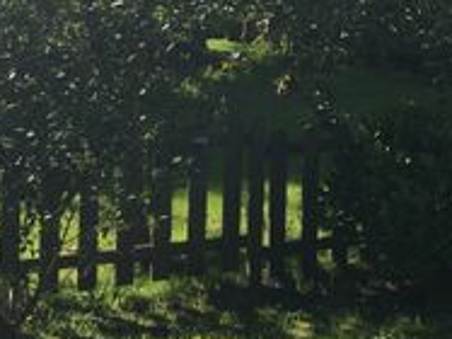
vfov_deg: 15.4
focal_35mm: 93
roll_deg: +0.5
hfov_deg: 18.7
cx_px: 674
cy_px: -39
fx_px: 1214
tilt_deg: +1.0
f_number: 2.2
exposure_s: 1/1642
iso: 32
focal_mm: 4.15
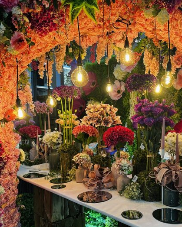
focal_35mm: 31
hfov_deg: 46.8
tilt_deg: -4.5
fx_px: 209
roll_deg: +0.8
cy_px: 140
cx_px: 112
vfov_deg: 56.6
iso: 125
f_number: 1.78
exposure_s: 1/100
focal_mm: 6.76
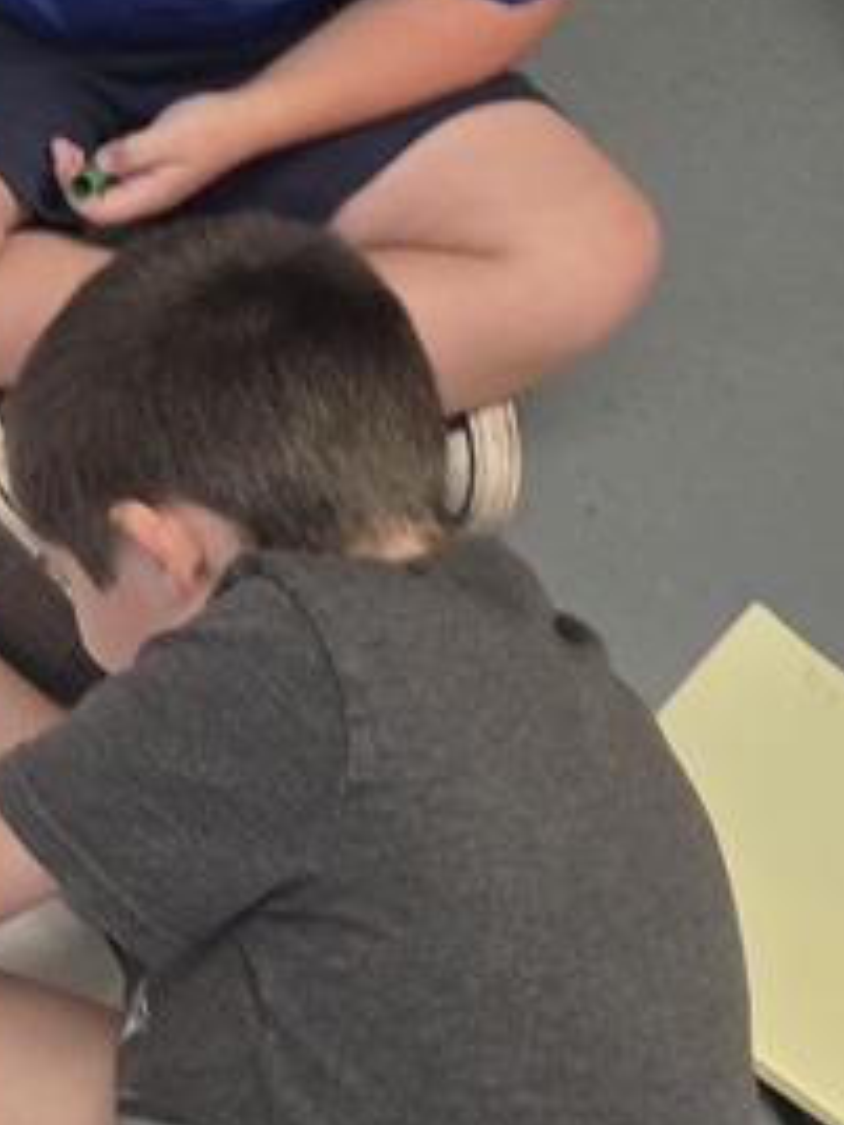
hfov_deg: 14.9
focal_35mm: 88
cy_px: 844
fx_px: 2861
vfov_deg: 22.1
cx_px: -600
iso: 160
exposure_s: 1/120
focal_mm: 5.4
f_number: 1.8
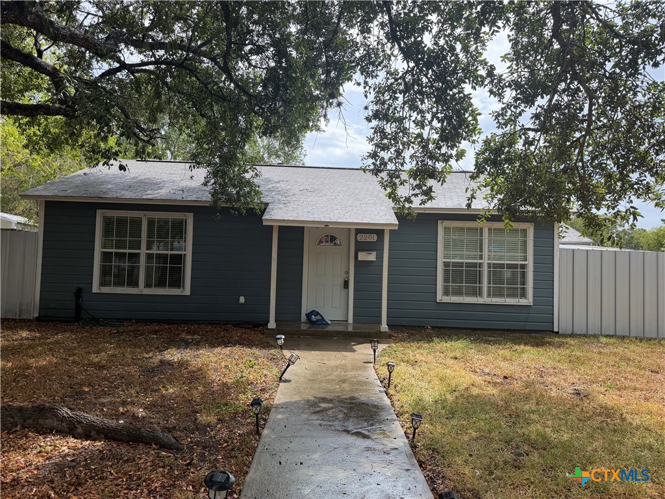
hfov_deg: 71.6
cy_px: 250
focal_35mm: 24
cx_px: 332
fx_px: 461
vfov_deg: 56.8
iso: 100
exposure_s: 1/2053
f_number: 1.78
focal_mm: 6.76
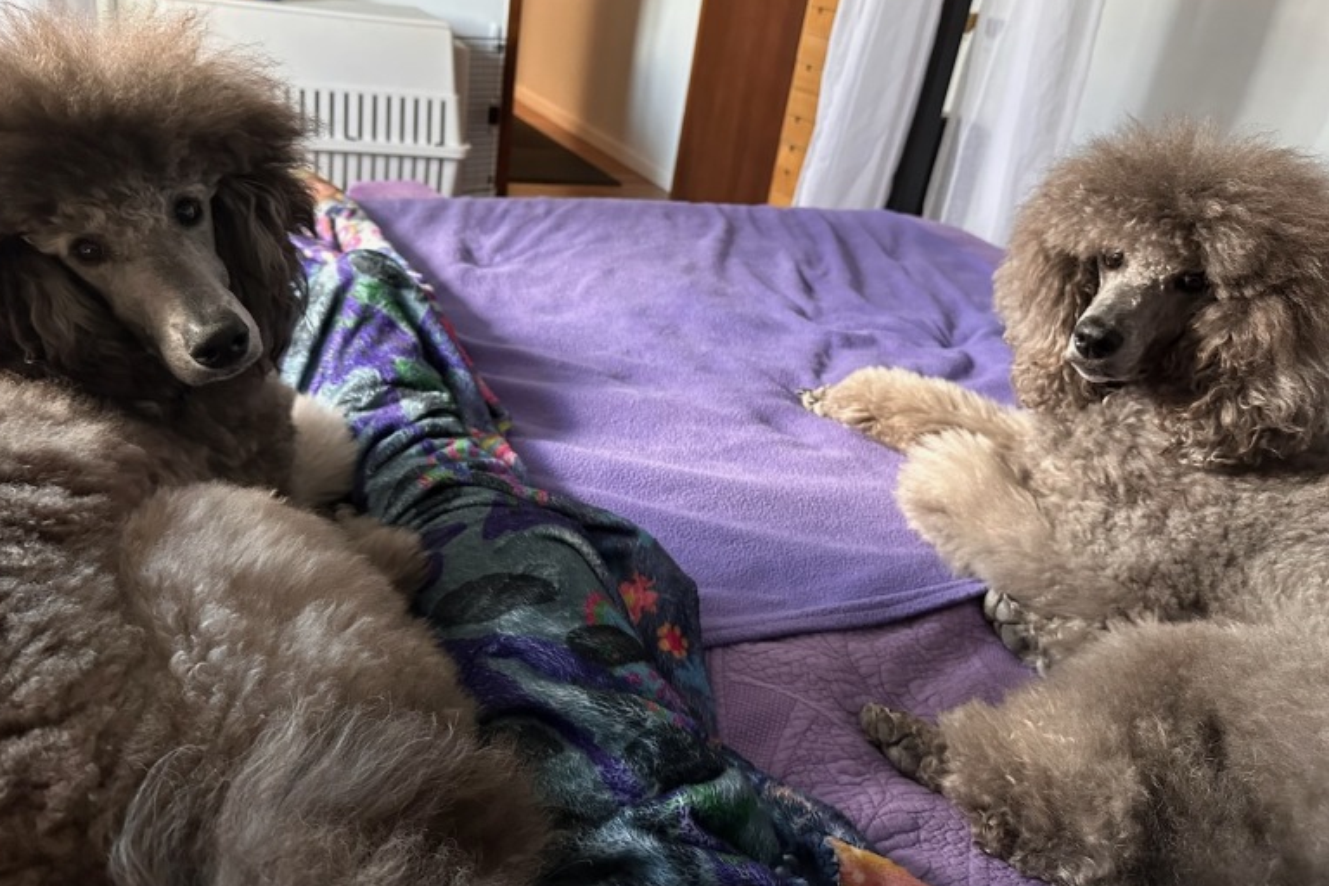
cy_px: 400
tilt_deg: -24.9
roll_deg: -9.1
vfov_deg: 49.5
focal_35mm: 26
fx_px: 960
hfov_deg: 69.4
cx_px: 639
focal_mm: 6.86
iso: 800
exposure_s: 1/60
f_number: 1.78
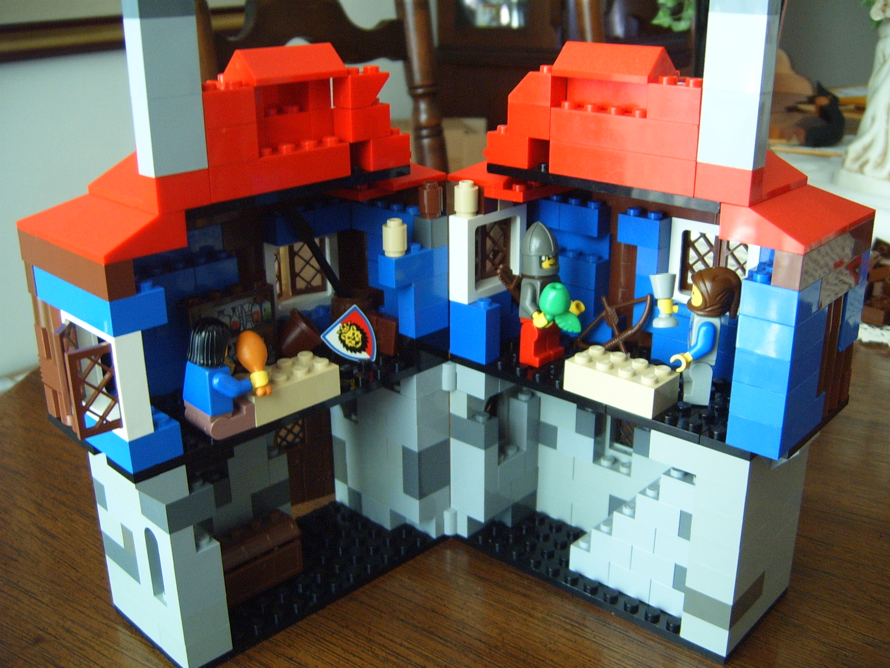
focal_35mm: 37
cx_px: 445
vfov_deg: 38.7
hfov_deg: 50.1
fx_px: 951
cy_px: 334
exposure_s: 1/4
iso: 141
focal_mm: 6.2
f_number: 2.9
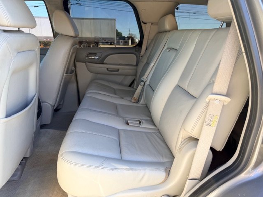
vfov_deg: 56.8
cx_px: 132
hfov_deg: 71.6
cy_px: 98
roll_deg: +0.8
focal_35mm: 24
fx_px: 182
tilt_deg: -18.2
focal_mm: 6.76
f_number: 1.78
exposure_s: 1/348
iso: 100
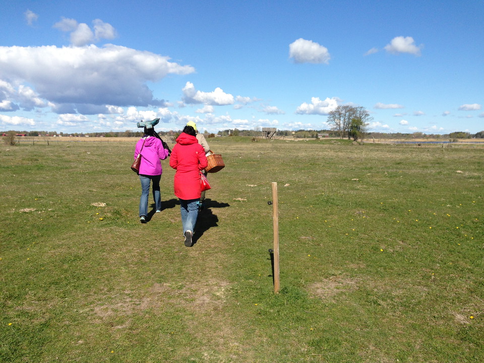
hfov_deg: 55.4
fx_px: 461
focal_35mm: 33
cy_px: 182
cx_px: 242
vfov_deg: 42.9
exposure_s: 1/1808
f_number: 2.4
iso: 50
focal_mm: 4.13
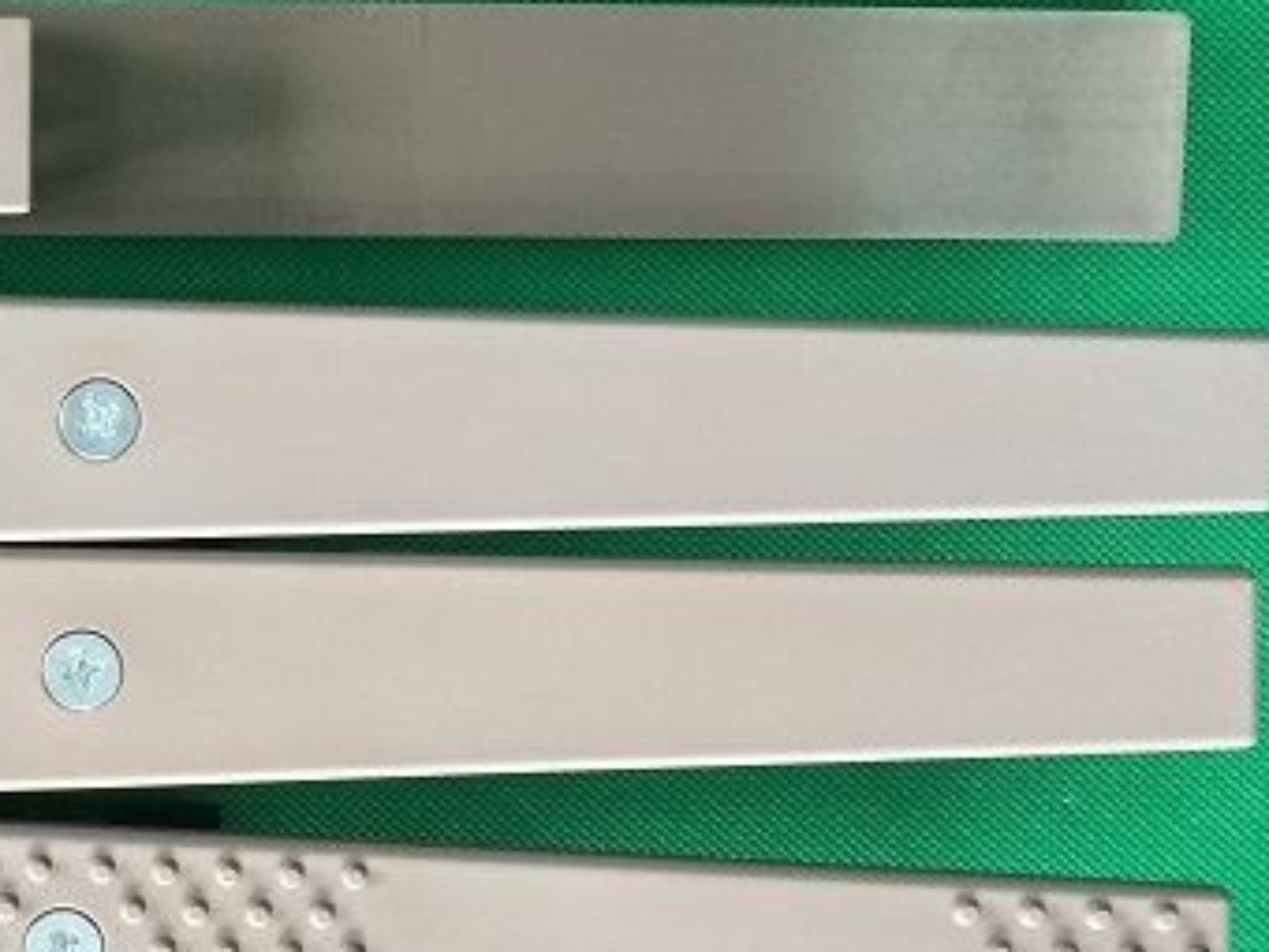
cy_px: 385
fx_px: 2639
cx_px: -138
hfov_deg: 25.1
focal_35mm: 72
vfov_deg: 20.4
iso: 80
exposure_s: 1/30
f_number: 2.2
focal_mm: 4.12
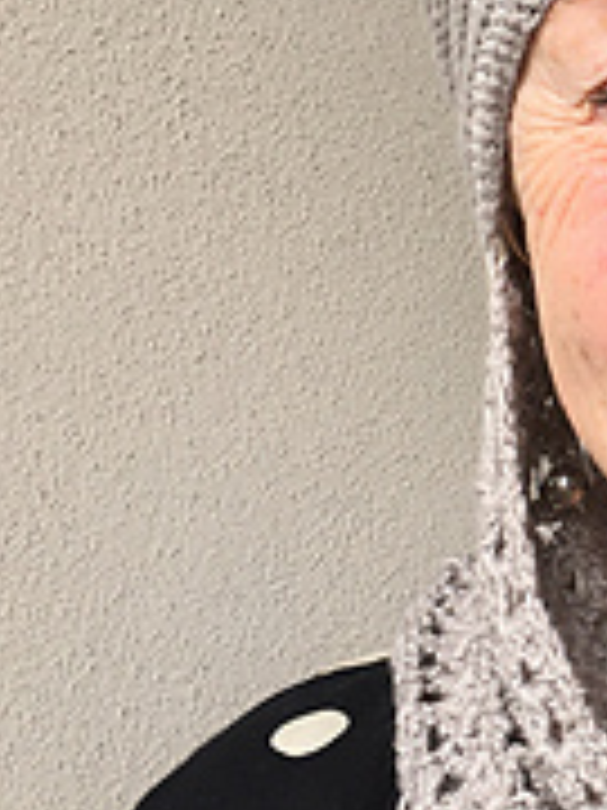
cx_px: 967
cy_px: 184
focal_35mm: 103
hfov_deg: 13.4
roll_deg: -0.7
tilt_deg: -10.0
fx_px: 2408
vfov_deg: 18.9
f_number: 2.2
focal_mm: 4.15
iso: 25
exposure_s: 1/487
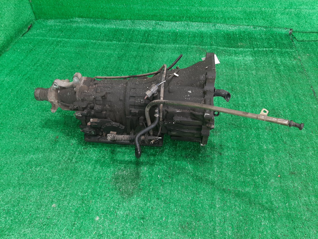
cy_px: 120
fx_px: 239
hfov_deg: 67.3
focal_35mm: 26
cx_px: 159
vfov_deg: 53.1
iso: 138
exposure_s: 1/50
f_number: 1.7
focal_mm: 3.93
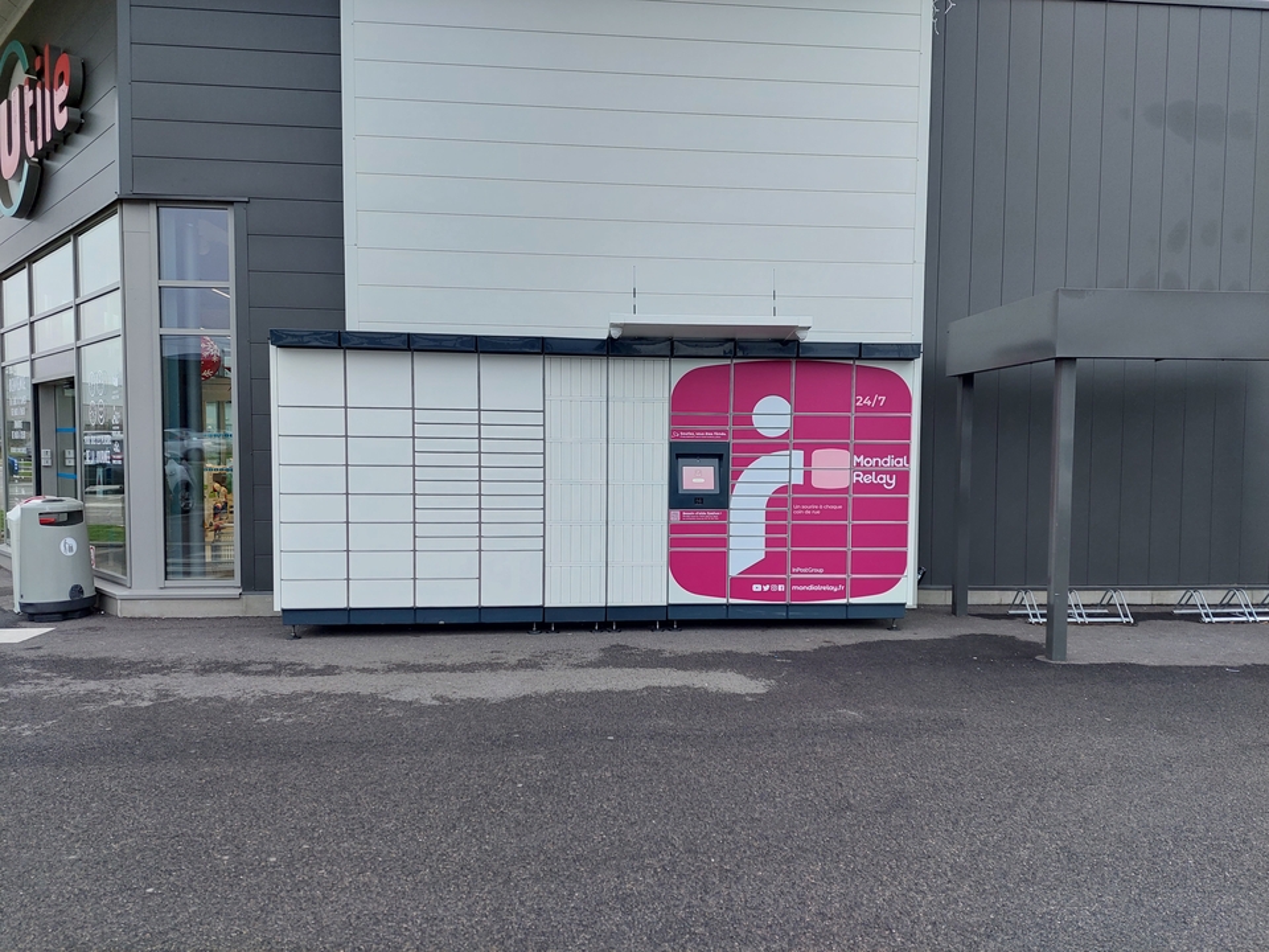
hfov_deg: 71.6
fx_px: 880
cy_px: 476
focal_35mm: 24
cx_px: 634
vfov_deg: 56.8
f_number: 1.8
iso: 40
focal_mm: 5.23
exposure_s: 1/131
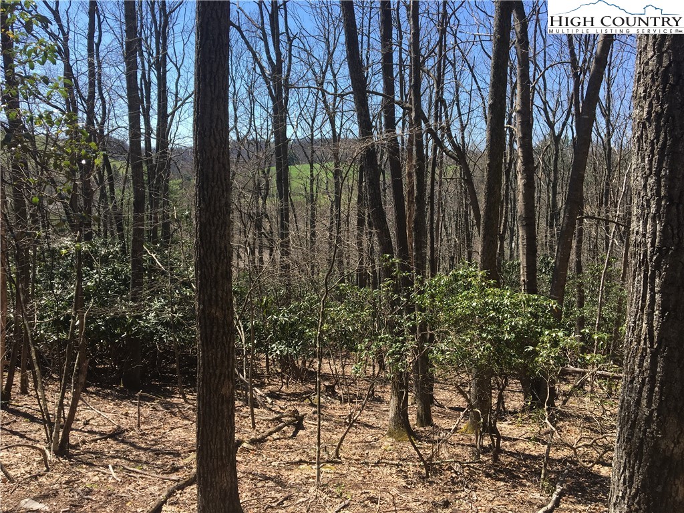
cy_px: 256
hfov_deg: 61.7
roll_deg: -2.0
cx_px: 342
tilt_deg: -6.4
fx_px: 573
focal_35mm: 29
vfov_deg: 48.2
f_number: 2.2
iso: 25
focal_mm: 4.15
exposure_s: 1/801
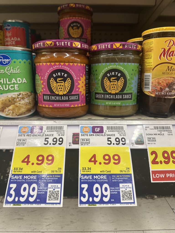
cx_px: 88
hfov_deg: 56.8
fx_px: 162
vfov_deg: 71.6
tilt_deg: -11.8
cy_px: 116
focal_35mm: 24
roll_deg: -1.4
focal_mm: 6.86
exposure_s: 1/61
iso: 160
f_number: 1.78
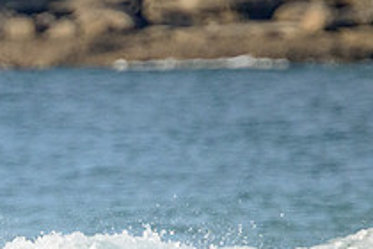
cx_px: -101
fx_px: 22927
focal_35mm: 2213
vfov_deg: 0.6
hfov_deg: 0.9
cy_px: 339
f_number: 11
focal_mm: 800
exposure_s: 1/1250
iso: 3200
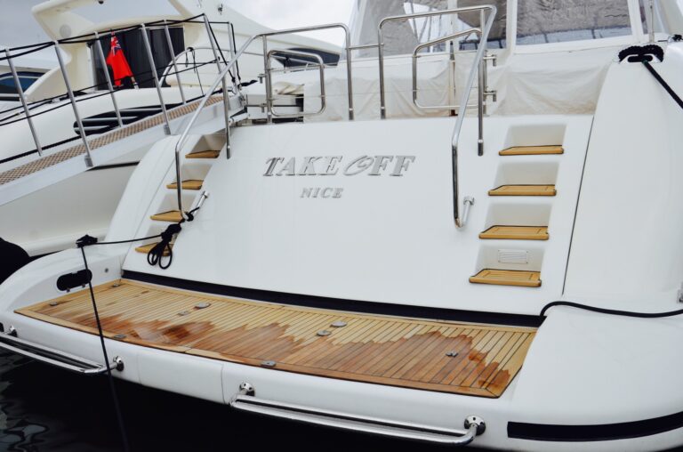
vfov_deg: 39.8
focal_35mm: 33
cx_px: 342
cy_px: 226
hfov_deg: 57.3
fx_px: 625
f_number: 8
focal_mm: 22
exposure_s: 1/250
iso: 200
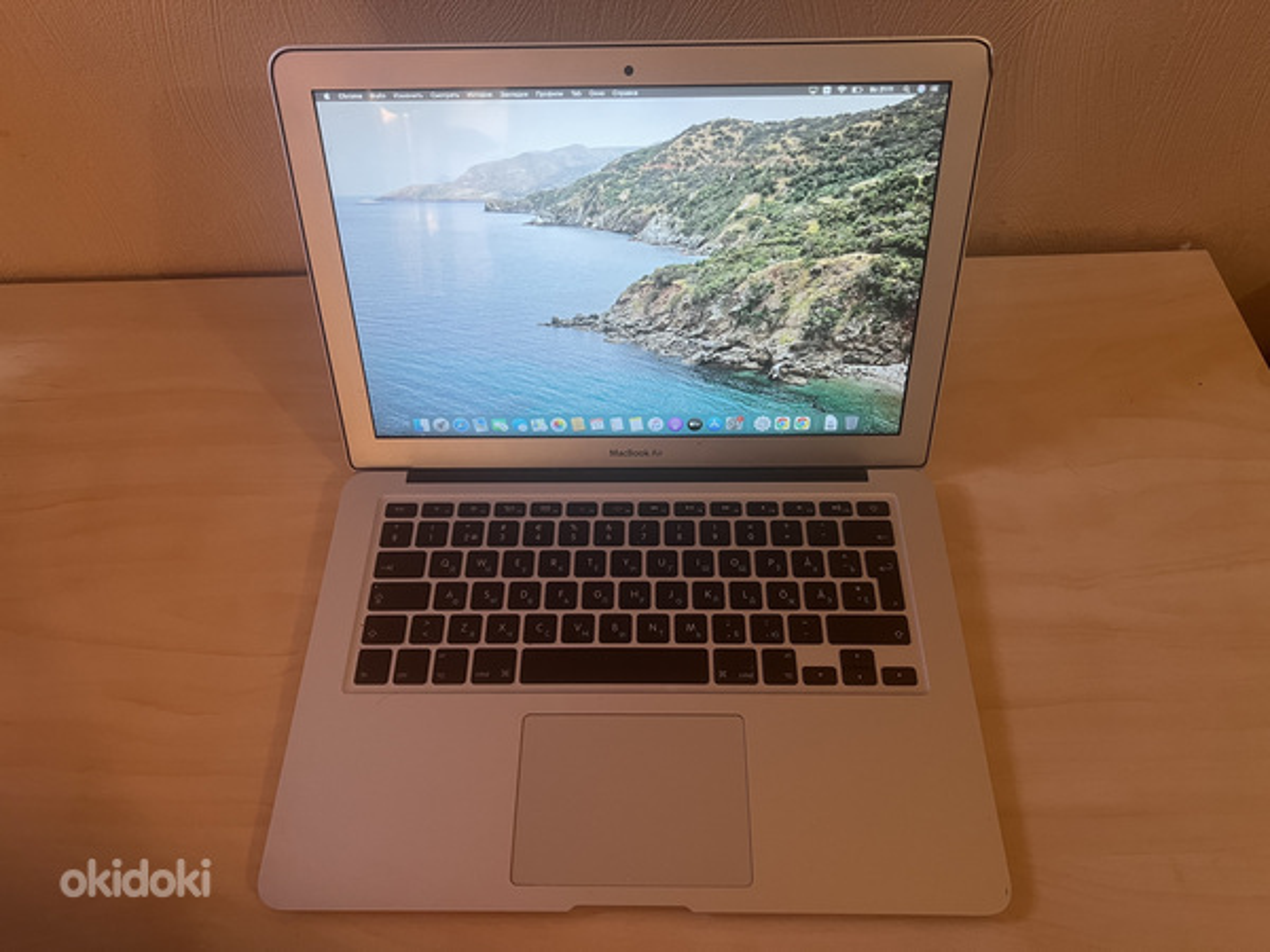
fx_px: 954
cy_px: 476
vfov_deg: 53.1
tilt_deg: -54.2
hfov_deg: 67.3
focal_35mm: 26
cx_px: 635
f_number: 1.5
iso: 160
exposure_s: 1/50
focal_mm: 5.7
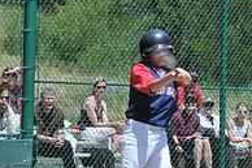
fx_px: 1441
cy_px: 119
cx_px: 5
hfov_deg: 9.9
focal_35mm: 206
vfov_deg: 6.7
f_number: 8
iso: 200
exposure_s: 1/250
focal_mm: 46
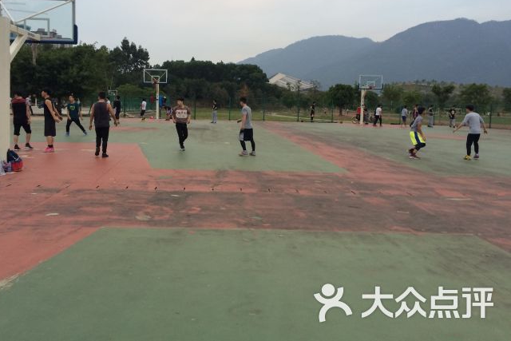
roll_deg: -0.2
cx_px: 235
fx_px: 468
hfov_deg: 57.1
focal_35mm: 33
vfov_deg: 39.8
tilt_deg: -2.4
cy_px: 135
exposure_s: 1/33
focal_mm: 4.15
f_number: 2.2
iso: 50
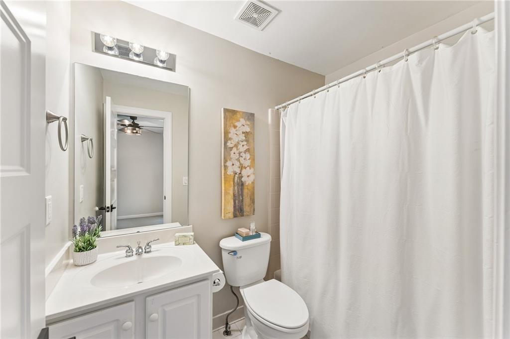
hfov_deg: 104.3
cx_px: 255
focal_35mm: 14
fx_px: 198
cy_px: 170
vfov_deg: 81.1
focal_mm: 14
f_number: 8
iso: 320
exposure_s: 1/13
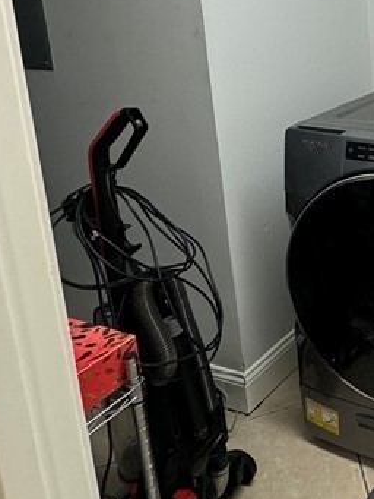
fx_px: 605
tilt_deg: -12.1
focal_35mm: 42
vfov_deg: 42.0
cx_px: 522
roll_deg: +0.9
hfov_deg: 27.1
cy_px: 72
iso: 200
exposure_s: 1/120
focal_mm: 2.22
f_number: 2.2
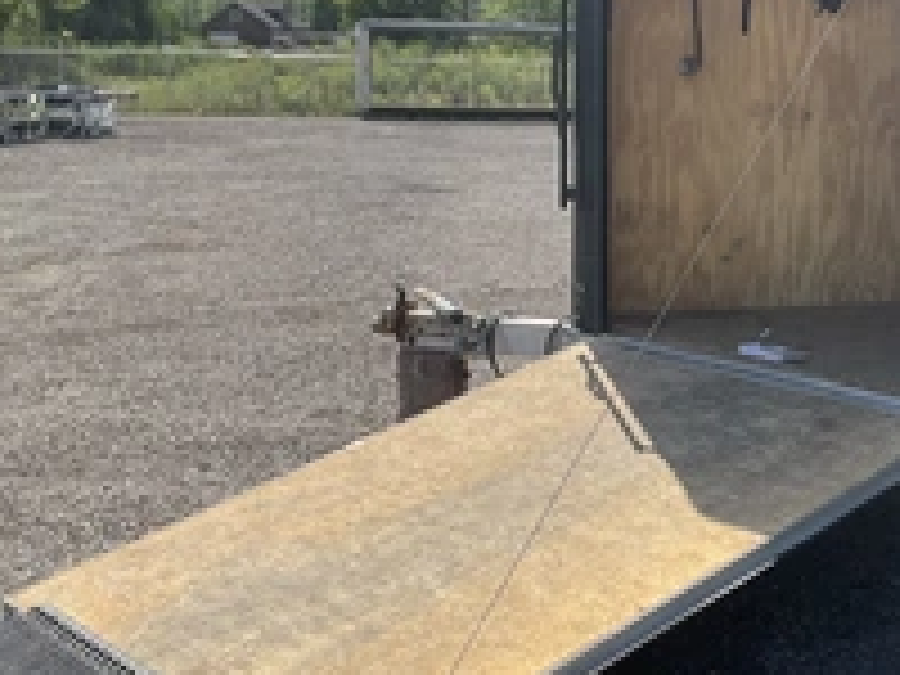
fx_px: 1508
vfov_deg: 25.2
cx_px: 670
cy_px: 292
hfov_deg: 32.6
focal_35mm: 58
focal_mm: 3
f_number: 1.8
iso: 25
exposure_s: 1/1577
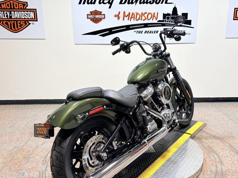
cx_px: 127
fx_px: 213
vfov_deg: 45.4
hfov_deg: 58.3
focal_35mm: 31
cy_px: 94
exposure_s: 1/120
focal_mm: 5.96
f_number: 1.6
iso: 40
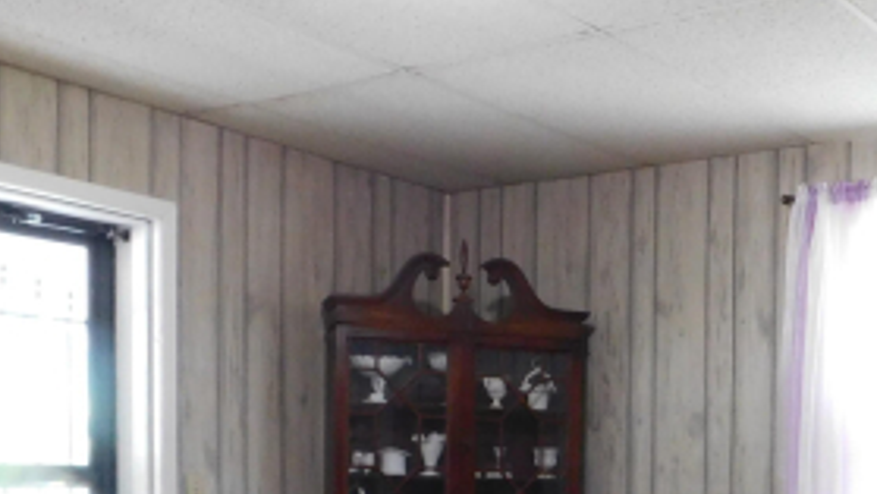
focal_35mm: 60
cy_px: 595
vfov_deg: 18.9
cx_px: 690
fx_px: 1395
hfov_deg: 33.9
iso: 400
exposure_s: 1/13
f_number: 3
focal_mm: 4
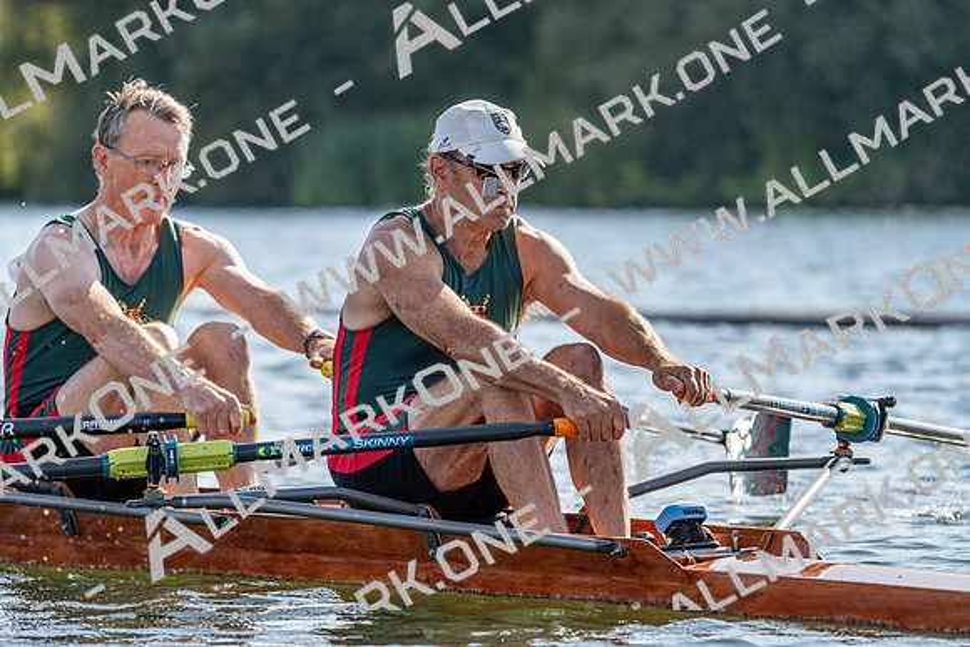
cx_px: 485
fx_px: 8085
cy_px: 324
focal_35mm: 300
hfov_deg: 6.9
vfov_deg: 4.6
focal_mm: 300
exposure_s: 1/1600
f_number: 6.3
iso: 400
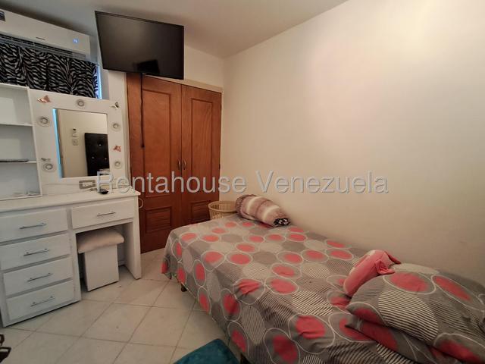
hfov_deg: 94.5
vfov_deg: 78.1
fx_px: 224
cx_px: 242
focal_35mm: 16
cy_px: 182
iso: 200
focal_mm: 1.64
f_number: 2.2
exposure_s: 1/24
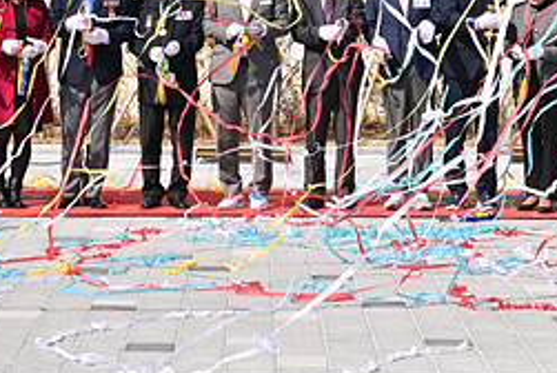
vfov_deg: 8.6
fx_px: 2447
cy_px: -50
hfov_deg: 13.0
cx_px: 251
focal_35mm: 158
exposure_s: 1/400
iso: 800
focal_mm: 62
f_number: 22
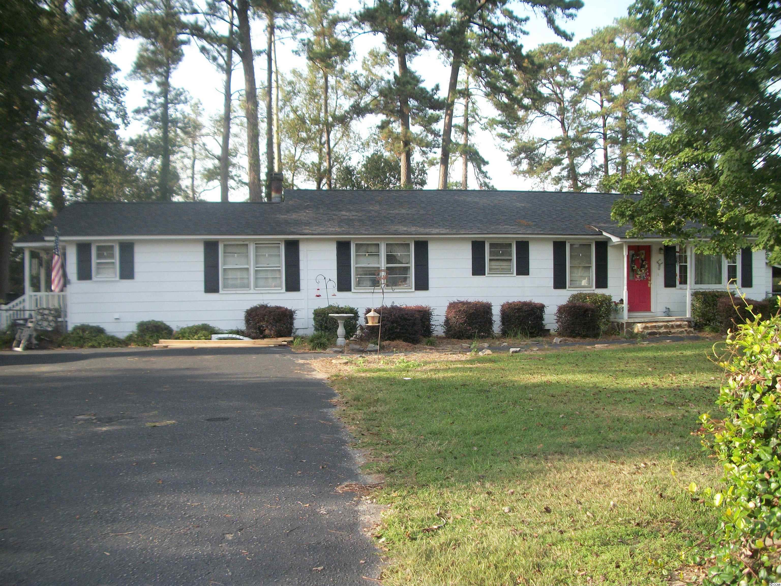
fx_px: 722
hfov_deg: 56.8
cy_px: 293
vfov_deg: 44.2
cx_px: 390
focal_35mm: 32
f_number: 2.9
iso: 80
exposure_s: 1/320
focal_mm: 5.7
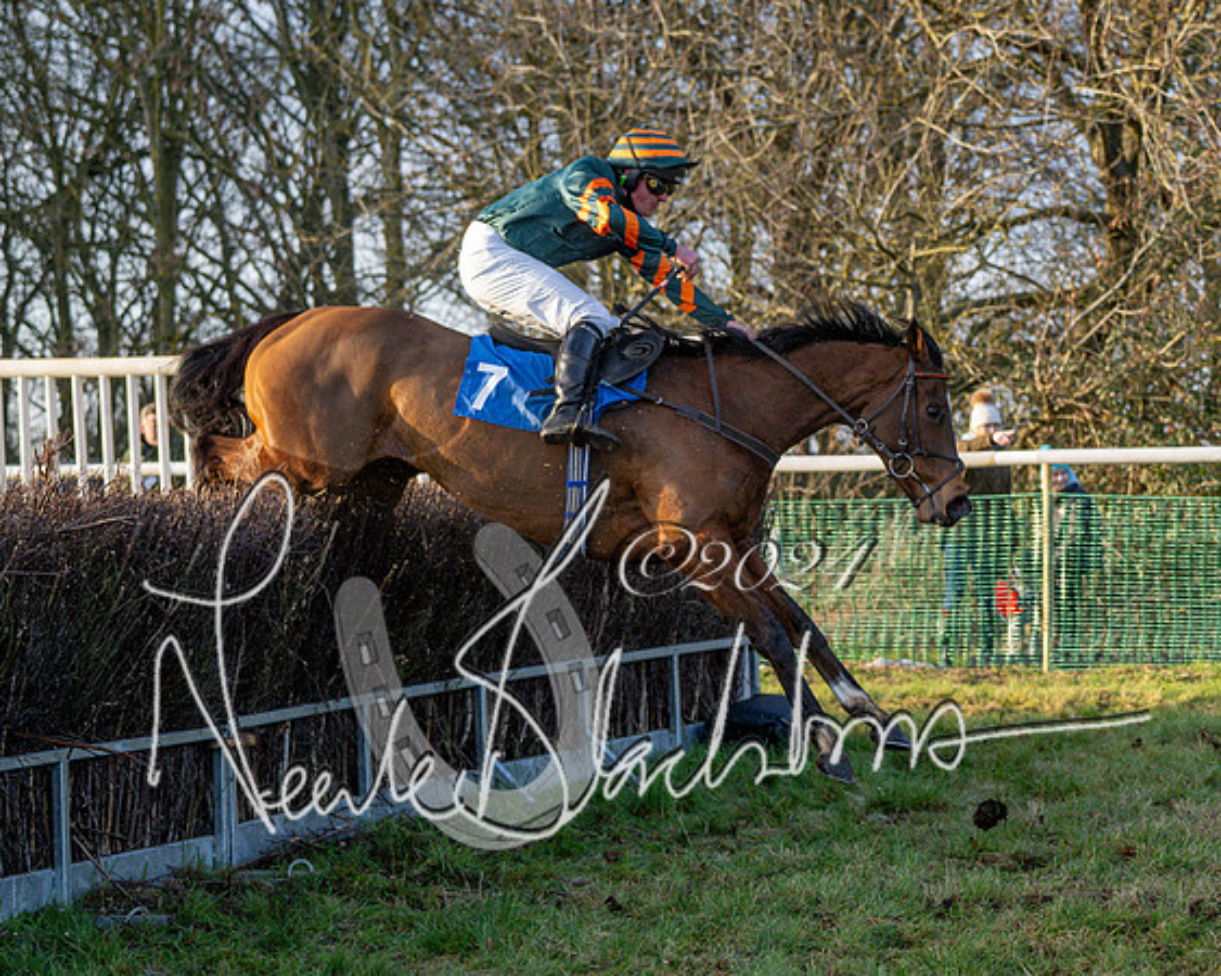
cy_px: 537
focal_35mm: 93
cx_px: 1078
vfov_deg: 16.5
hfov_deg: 20.2
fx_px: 3366
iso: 800
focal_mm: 55
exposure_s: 1/2000
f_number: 2.8
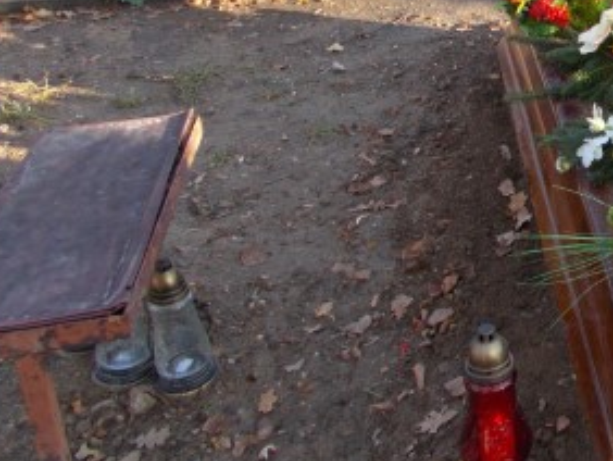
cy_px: 30
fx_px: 1046
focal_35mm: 59
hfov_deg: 29.6
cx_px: 663
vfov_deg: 24.0
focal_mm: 4.6
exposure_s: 1/125
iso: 80
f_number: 3.2
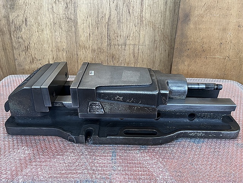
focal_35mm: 26
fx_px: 183
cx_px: 122
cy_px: 92
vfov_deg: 53.1
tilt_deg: -30.0
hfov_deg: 67.3
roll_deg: +0.0
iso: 125
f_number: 1.6
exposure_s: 1/60
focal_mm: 5.1
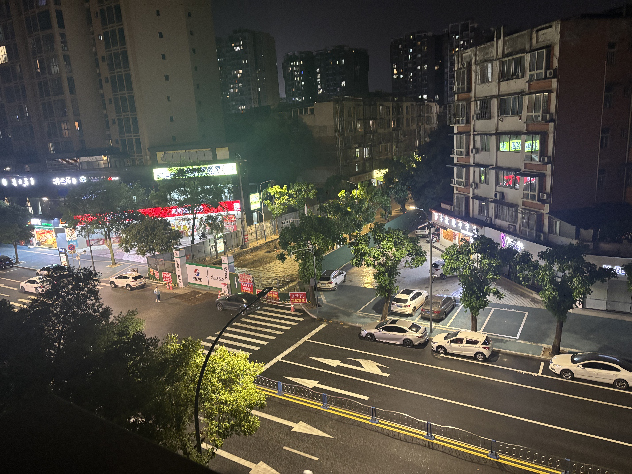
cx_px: 316
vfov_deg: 53.1
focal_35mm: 26
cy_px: 237
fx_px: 475
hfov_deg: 67.3
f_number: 1.6
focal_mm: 5.96
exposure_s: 1/33
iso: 500
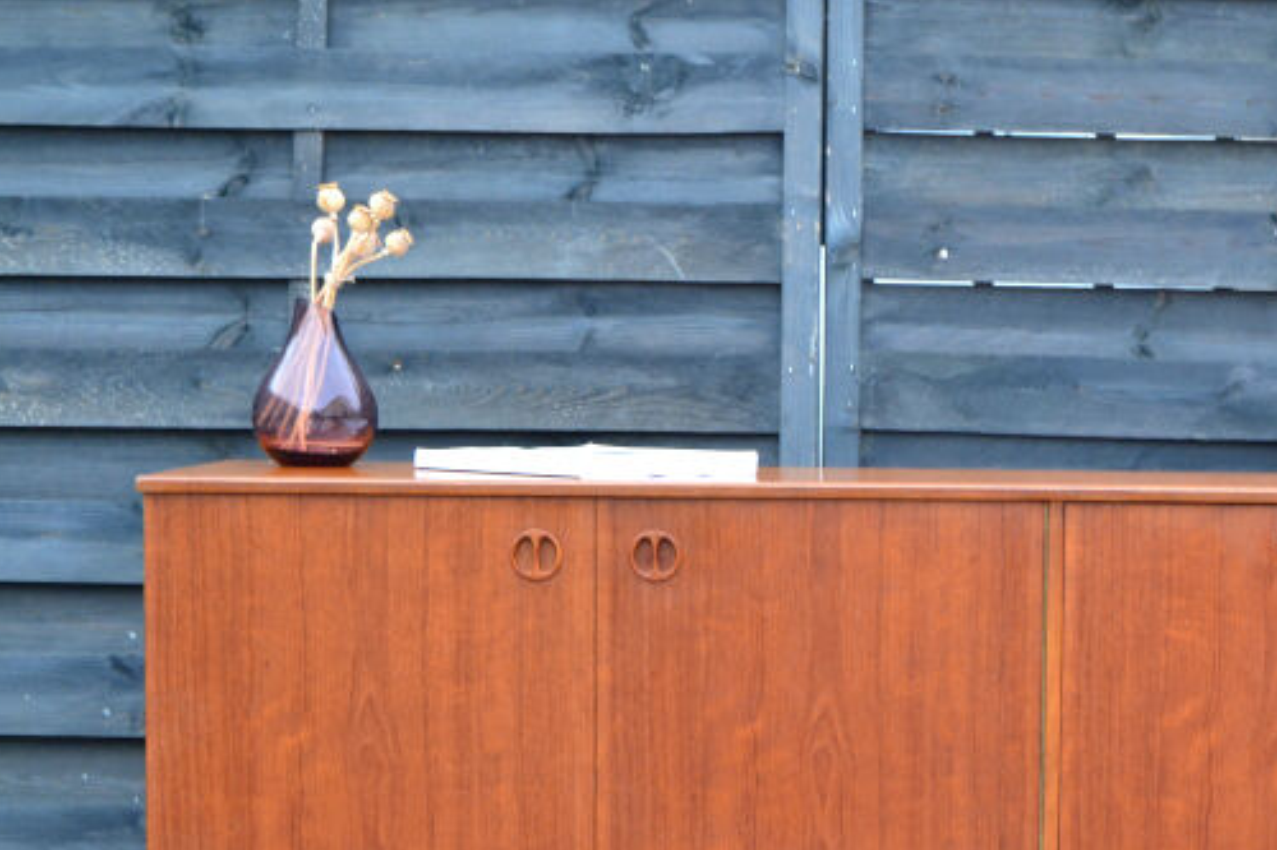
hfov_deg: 18.7
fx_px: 3830
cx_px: 1108
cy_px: 682
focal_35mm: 108
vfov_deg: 12.6
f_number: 8
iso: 640
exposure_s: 1/60
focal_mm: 40
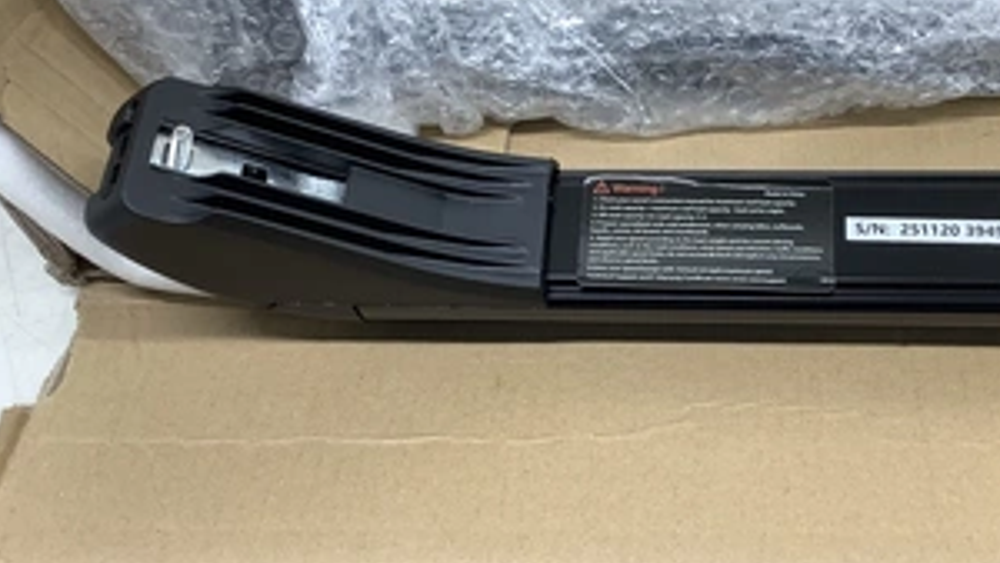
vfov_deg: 26.5
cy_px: 247
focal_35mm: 45
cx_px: 650
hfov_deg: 44.9
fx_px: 1194
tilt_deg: -49.6
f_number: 2.4
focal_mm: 3.3
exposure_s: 1/60
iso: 50
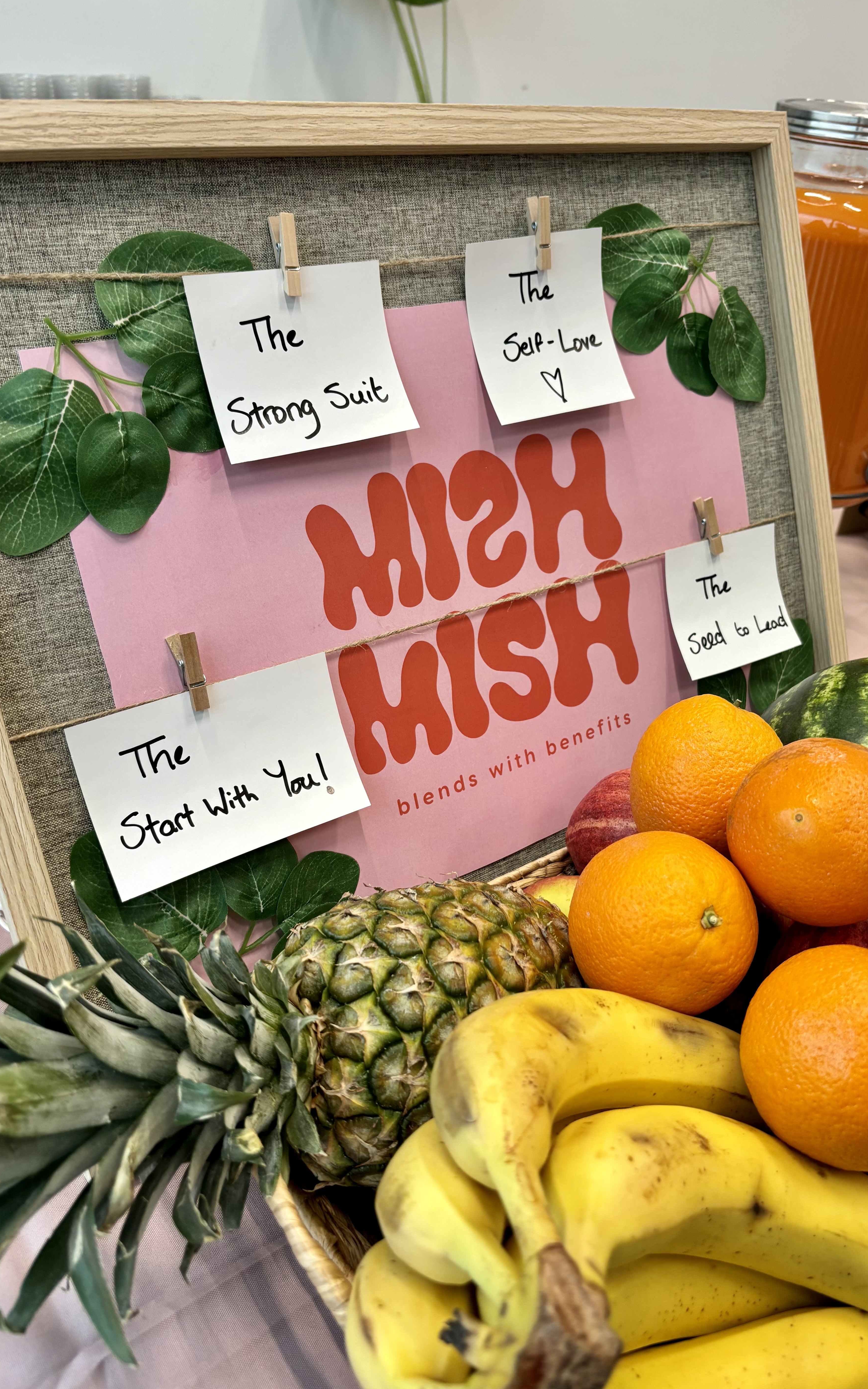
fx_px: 1060
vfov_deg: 66.5
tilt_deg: -32.6
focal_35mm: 28
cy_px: 691
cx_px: 479
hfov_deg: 44.5
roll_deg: -3.6
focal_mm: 5.96
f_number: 1.6
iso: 80
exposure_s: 1/100
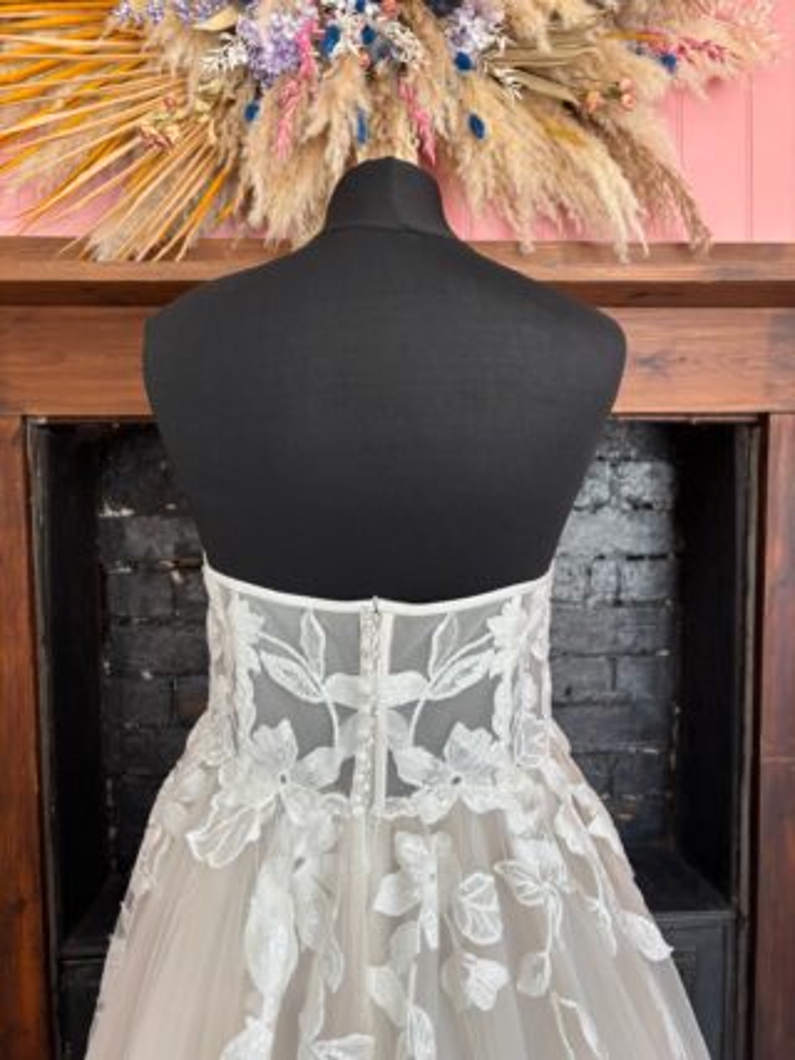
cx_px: 398
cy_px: 530
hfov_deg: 53.0
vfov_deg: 67.3
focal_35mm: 26
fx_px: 797
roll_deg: +1.7
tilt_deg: -4.1
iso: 50
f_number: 1.6
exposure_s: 1/100
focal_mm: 5.96
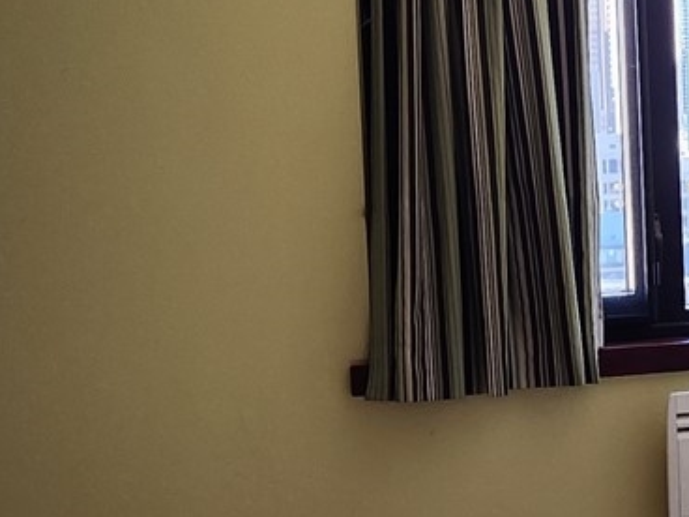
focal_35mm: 100
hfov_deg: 18.6
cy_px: 264
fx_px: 1990
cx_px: 837
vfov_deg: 14.8
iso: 200
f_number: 1.8
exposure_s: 1/120
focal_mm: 5.4
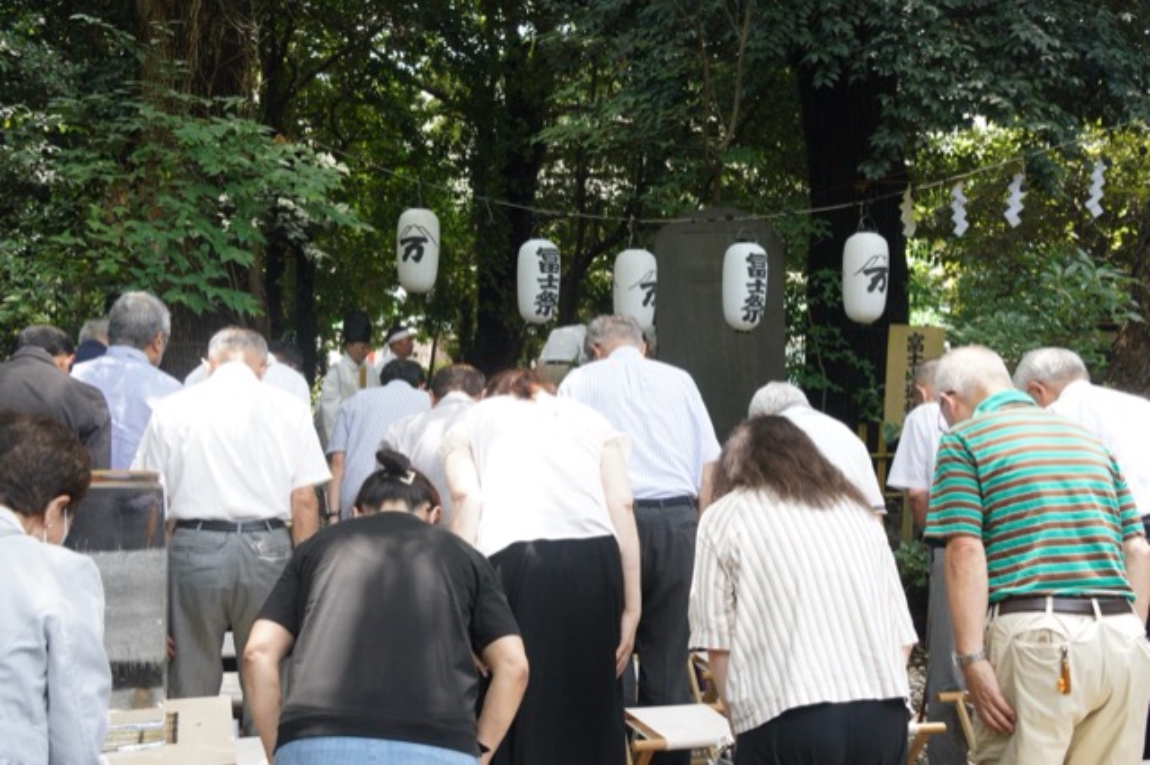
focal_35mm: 42
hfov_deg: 46.4
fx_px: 1341
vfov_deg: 31.9
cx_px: 575
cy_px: 382
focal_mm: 28
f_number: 5.6
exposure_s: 1/400
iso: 2000
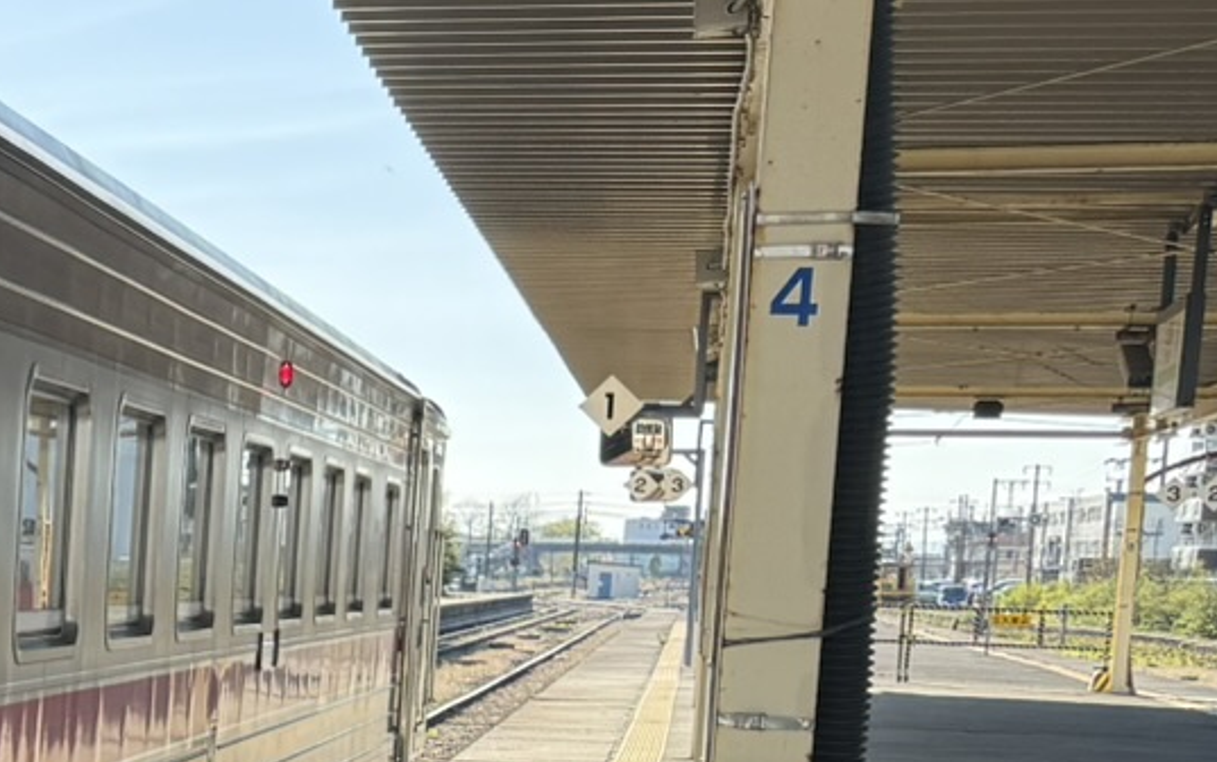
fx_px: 3218
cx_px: -737
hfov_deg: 18.4
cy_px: 905
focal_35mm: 97
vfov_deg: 13.2
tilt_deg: -6.3
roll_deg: -0.9
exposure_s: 1/1553
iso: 100
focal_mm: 6.76
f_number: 1.78
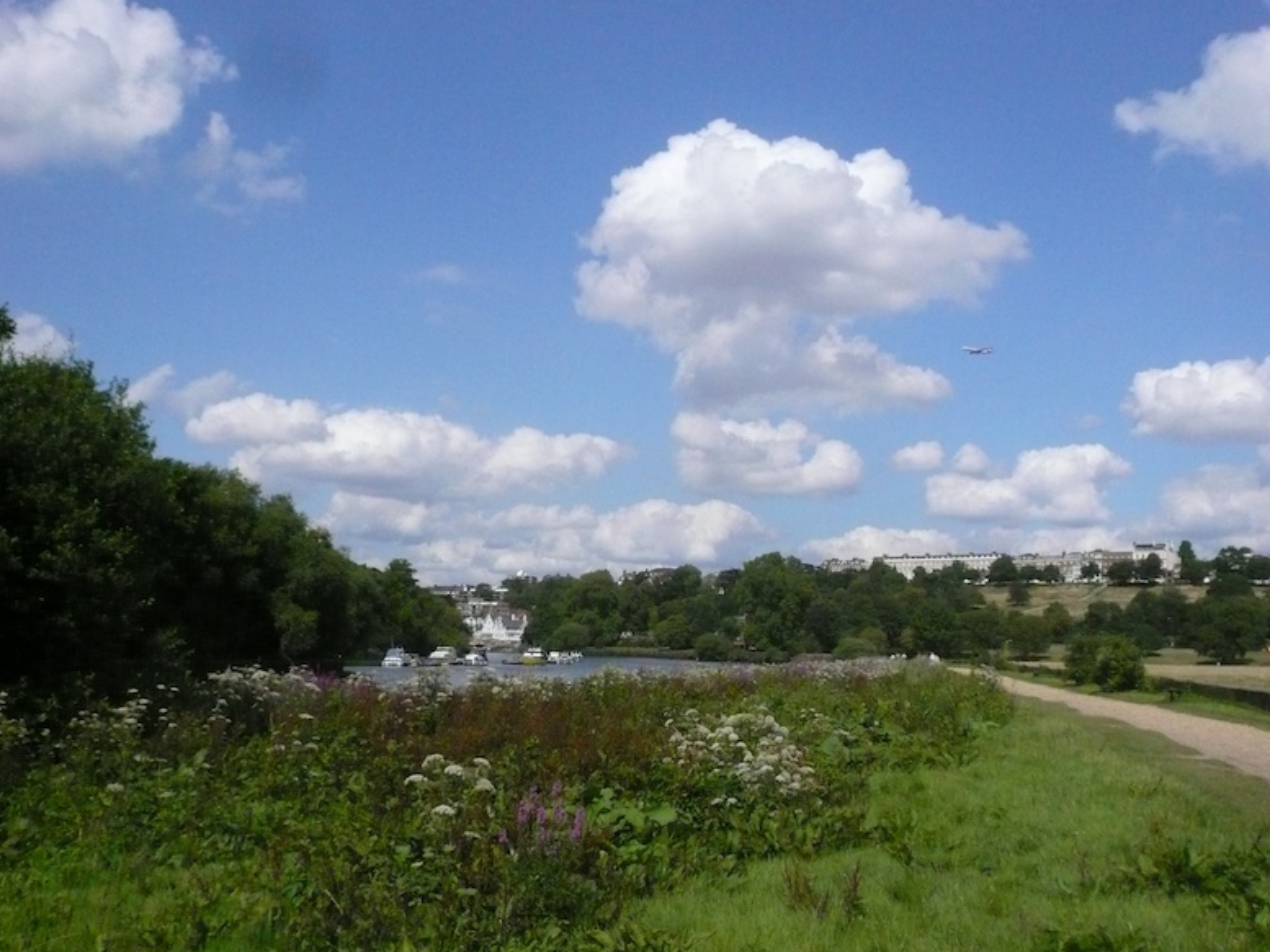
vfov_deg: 40.7
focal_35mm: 35
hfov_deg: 52.6
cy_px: 475
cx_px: 634
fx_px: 1284
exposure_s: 1/1600
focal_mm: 5.4
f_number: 9
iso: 400
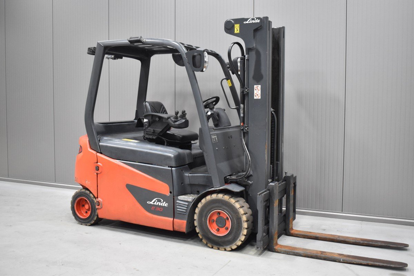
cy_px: 138
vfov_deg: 36.9
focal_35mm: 36
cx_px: 207
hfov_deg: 53.1
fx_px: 414
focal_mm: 24
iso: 1600
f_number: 4
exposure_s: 1/40
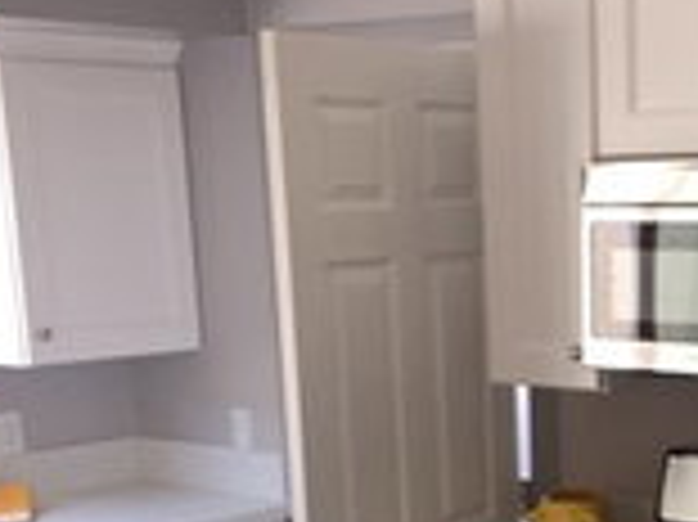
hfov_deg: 23.5
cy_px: 544
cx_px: 678
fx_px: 1612
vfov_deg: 17.9
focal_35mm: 80
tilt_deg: -13.1
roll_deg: +0.0
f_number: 2.2
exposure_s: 1/38
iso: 32
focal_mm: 4.15
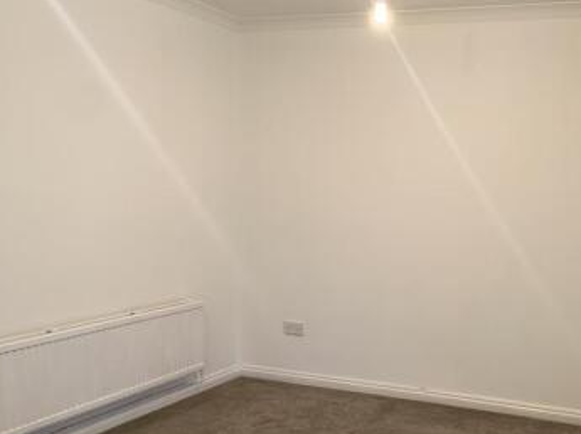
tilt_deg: -11.0
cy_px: 337
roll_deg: -1.9
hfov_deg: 42.3
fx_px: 738
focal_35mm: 44
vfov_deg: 32.1
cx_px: 397
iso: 160
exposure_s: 1/50
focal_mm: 4.25
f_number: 1.8
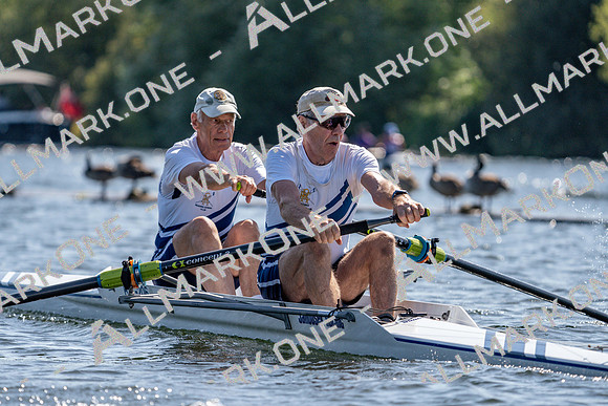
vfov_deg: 3.9
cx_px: 304
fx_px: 6014
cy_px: 203
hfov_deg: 5.8
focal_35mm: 356
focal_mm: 356
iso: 320
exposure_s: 1/2000
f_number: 6.3
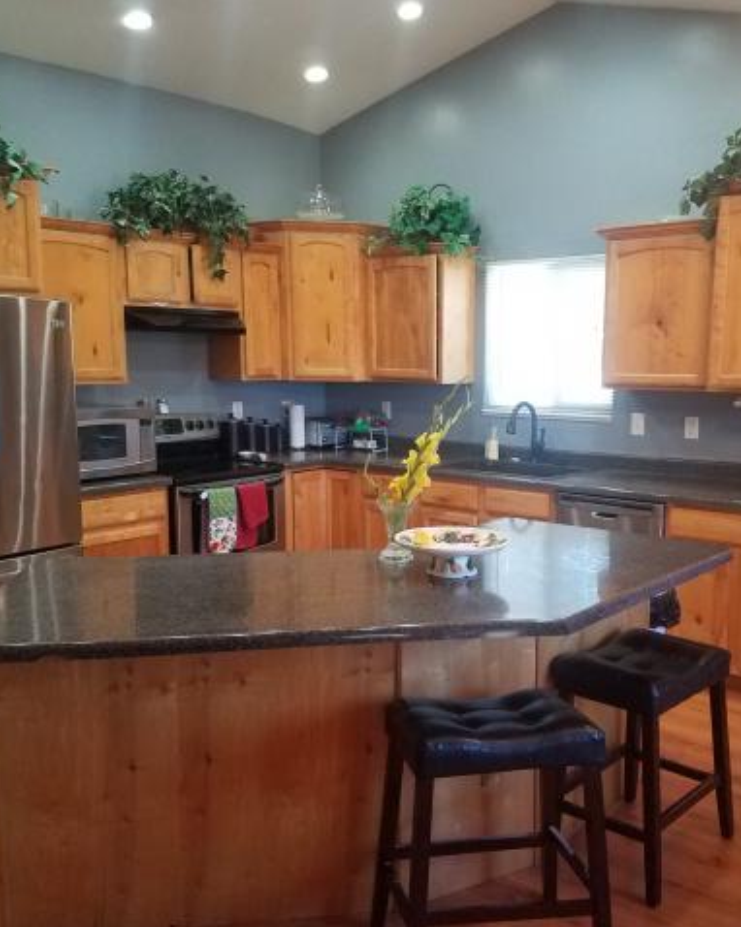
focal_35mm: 34
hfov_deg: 42.9
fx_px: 933
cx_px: 481
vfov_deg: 52.9
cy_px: 464
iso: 200
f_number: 1.7
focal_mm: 4.2
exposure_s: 1/60
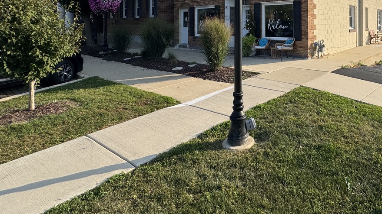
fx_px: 253
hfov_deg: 68.3
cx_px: 296
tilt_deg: +1.4
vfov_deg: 41.7
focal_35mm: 25
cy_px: 16
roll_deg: +1.2
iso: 50
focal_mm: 2.22
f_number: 2.2
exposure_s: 1/1477
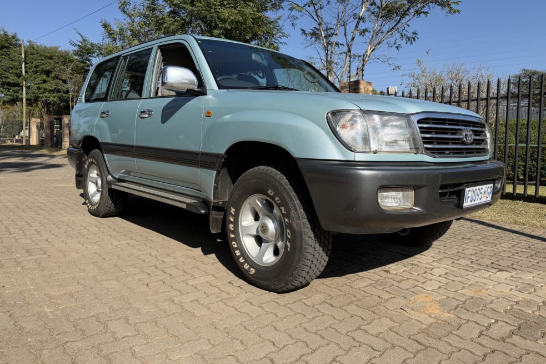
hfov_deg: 69.4
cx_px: 275
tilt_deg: -3.6
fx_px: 394
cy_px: 179
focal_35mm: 26
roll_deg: -0.7
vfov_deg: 49.5
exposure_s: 1/4167
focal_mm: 6.76
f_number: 1.78
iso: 100
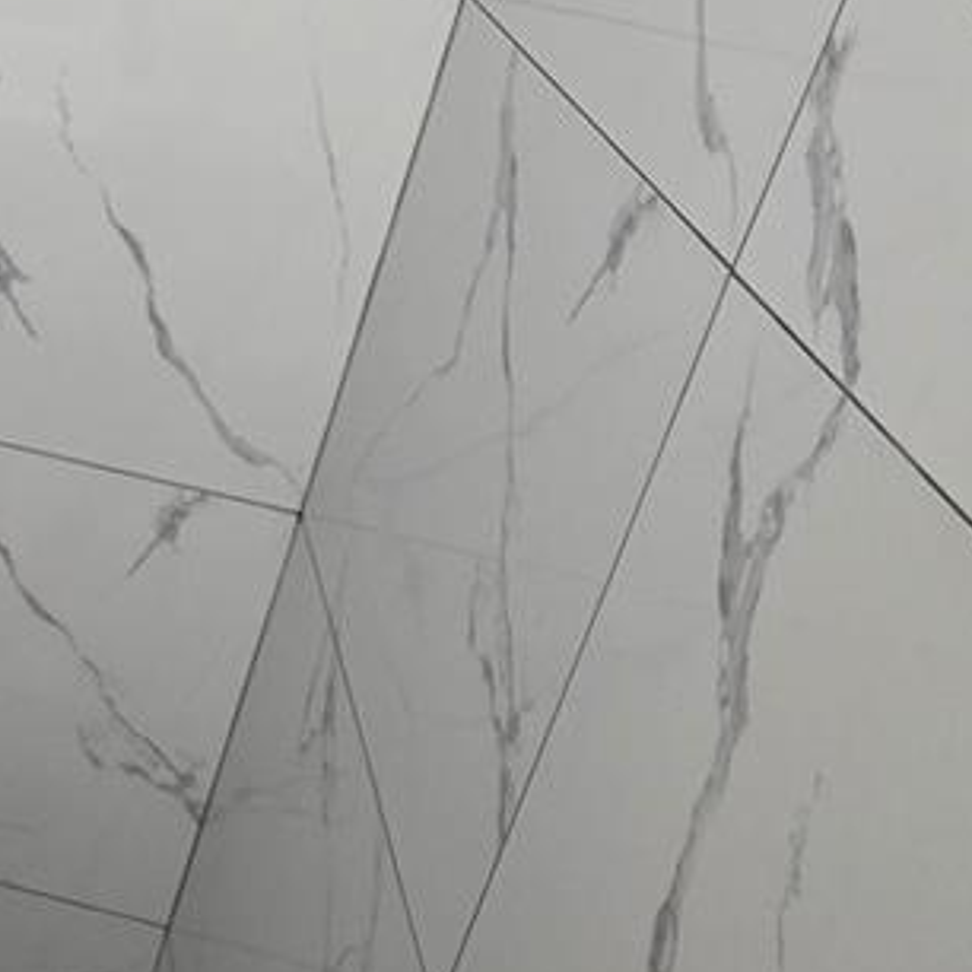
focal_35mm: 45
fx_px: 1430
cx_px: -226
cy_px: 25
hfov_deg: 31.0
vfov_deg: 34.5
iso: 250
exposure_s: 1/120
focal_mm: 2.2
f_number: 1.9
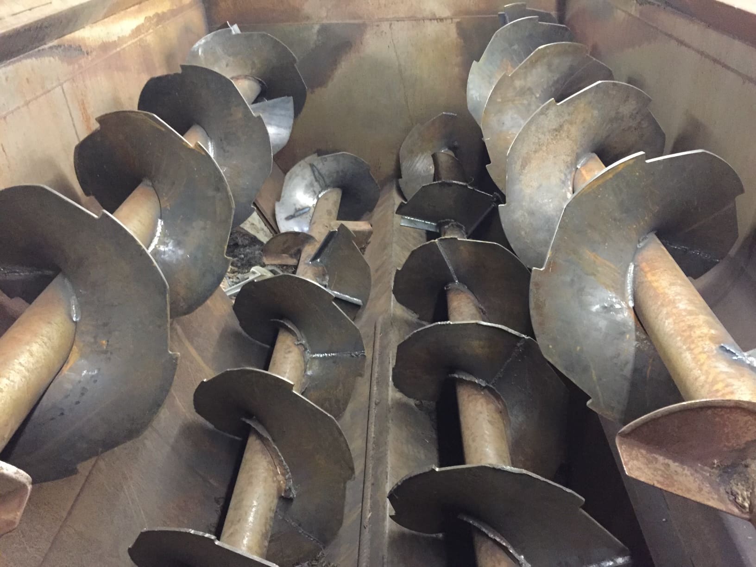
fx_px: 633
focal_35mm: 29
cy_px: 284
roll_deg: +0.8
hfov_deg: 61.7
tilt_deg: -31.8
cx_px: 378
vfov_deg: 48.2
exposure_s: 1/15
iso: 400
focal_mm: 4.15
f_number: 2.2
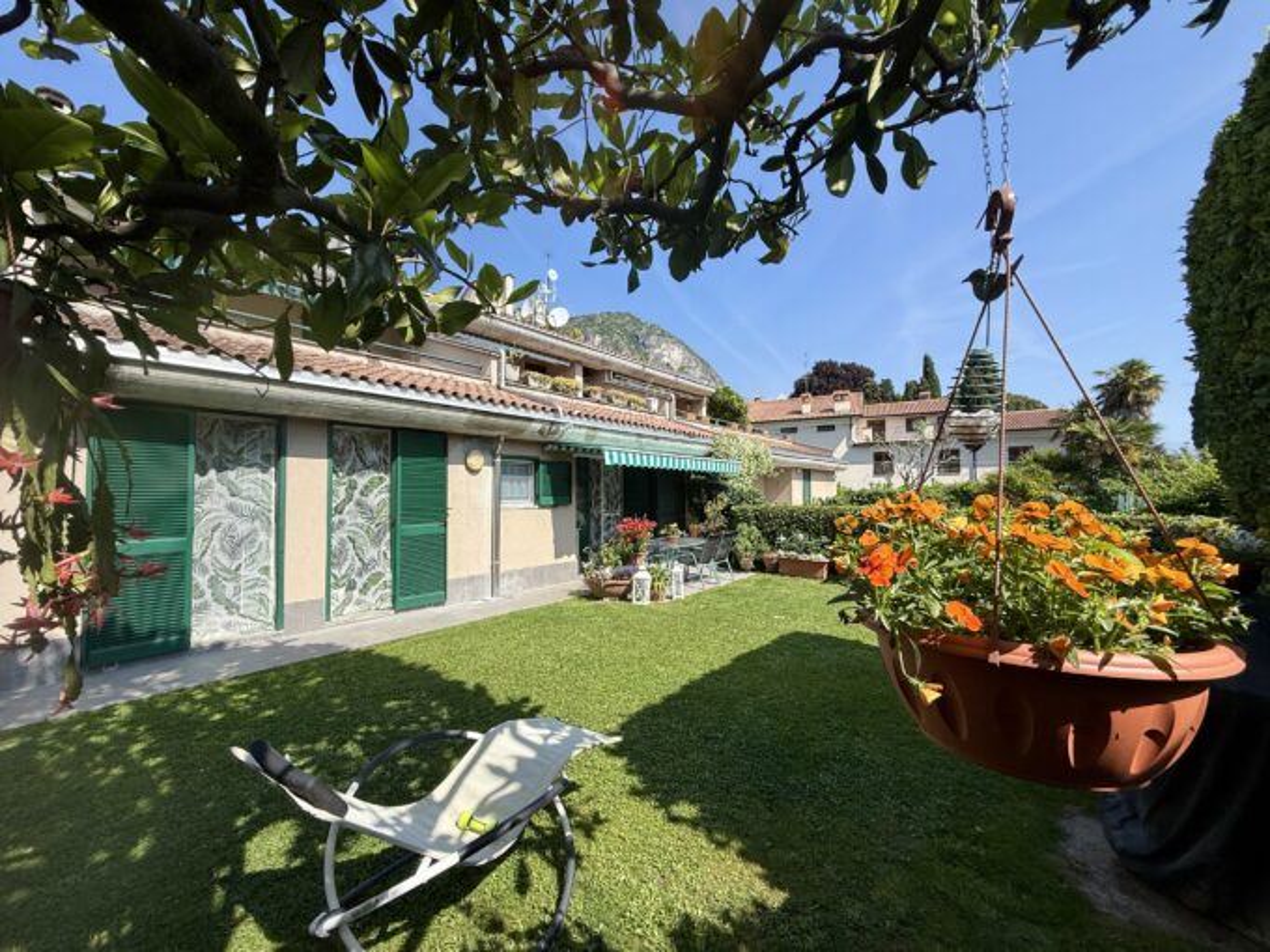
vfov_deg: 85.7
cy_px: 476
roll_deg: +0.7
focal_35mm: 14
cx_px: 635
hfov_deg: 102.1
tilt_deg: +3.2
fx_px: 514
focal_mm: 2.22
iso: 50
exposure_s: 1/1431
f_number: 2.2
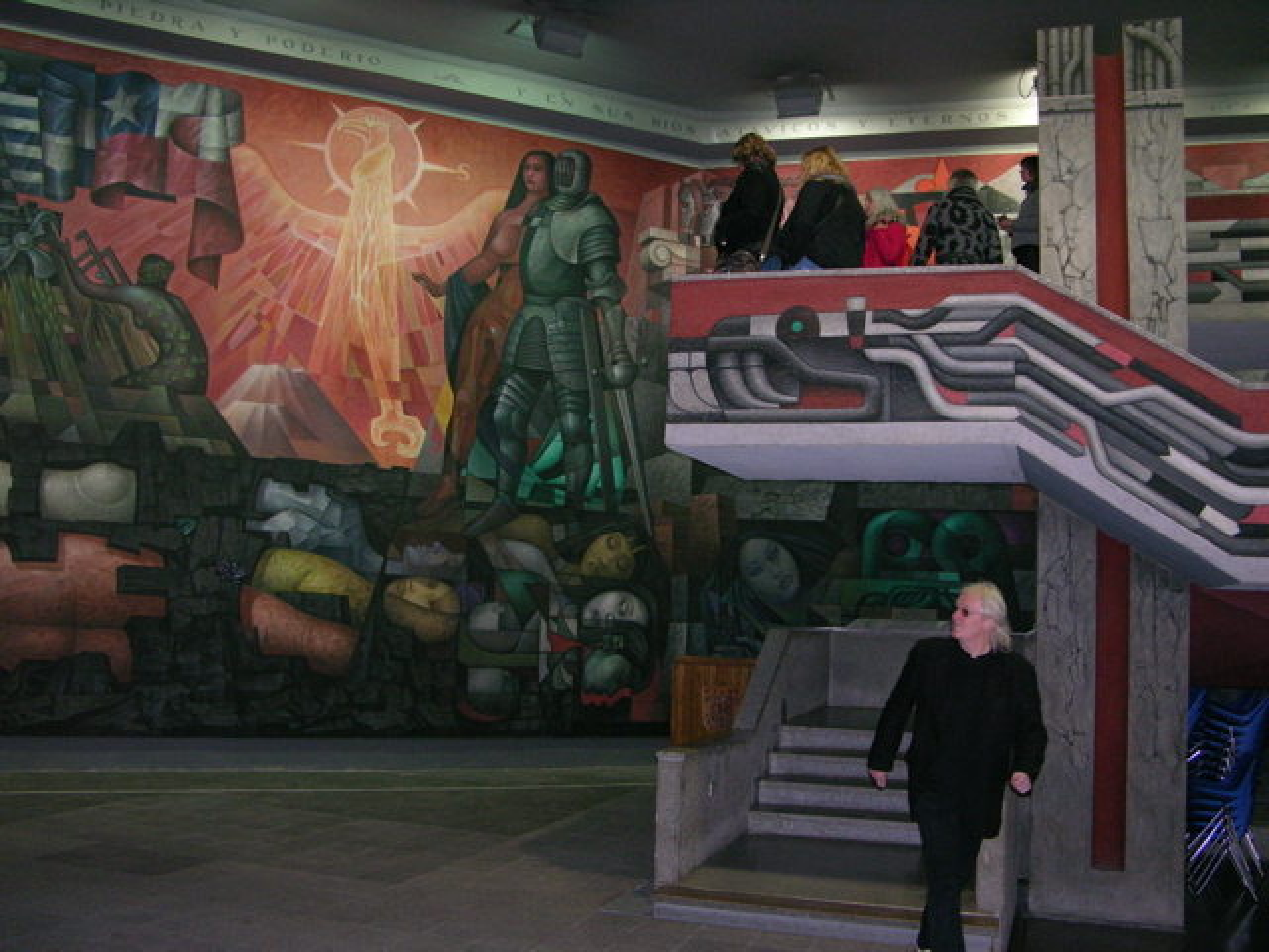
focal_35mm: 35
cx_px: 634
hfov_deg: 52.6
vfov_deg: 40.7
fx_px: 1283
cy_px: 476
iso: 200
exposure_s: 1/60.1
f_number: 2.8
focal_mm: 8.9
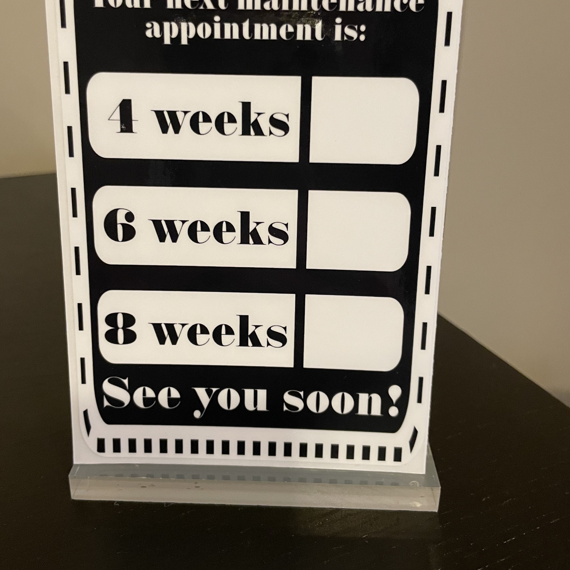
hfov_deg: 48.4
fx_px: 633
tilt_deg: -20.6
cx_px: 277
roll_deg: -0.6
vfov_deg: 48.3
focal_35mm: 34
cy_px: 246
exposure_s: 1/40
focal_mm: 4.2
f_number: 1.6
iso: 320
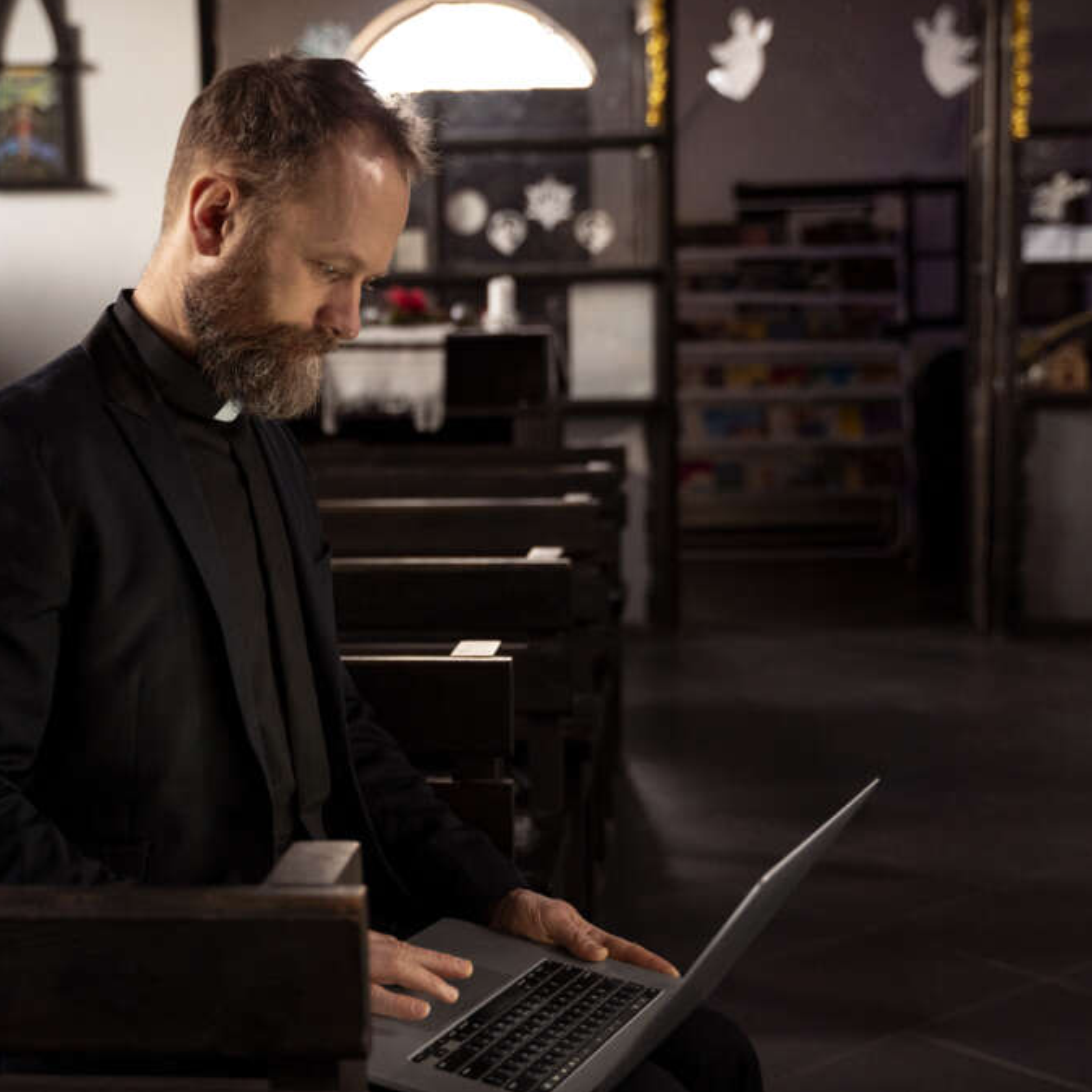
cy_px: 541
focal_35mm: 53
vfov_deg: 32.2
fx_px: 1892
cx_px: 475
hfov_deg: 32.2
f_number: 2.8
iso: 1600
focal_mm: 41
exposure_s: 1/125
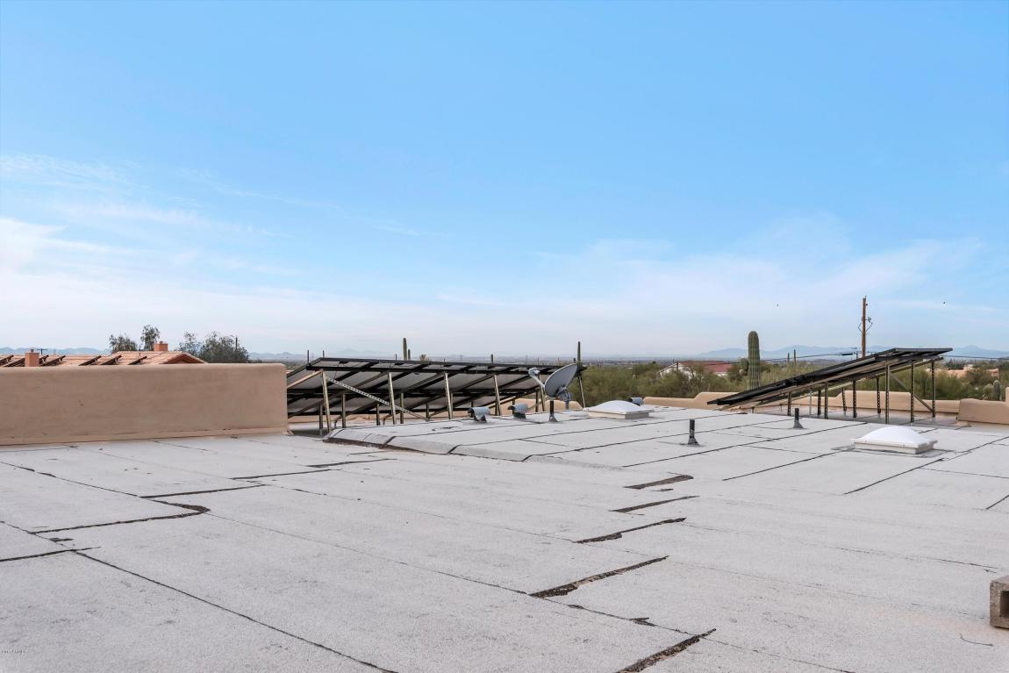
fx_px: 841
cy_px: 336
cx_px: 504
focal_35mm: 30
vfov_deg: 43.6
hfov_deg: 61.9
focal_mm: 30
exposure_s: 1/640
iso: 640
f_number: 13
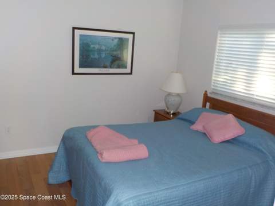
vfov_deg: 46.7
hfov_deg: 60.0
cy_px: 103
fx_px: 238
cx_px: 138
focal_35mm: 30
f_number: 3.3
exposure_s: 1/30
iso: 200
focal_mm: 4.1
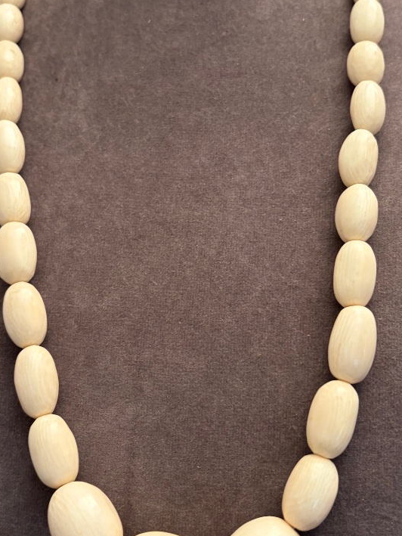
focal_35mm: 44
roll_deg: +0.9
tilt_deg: -25.8
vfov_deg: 42.9
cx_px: 197
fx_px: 681
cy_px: 275
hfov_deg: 32.9
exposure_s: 1/50
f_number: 1.6
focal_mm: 5.96
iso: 160
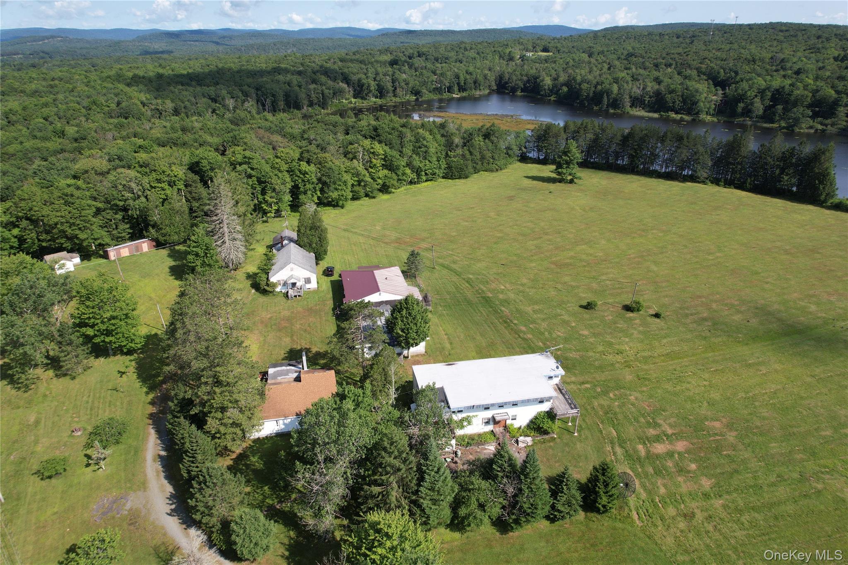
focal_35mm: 22
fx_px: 518
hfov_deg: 78.6
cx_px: 424
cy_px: 282
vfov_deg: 57.2
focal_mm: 8.38
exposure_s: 1/1250
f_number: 2.8
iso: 100
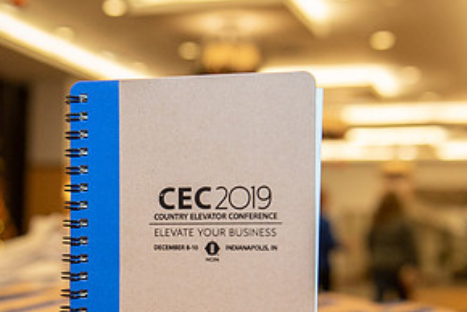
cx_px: 126
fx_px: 1052
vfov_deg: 16.8
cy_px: 245
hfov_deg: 24.8
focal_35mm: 81
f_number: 4
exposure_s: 1/200
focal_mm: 40
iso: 1250
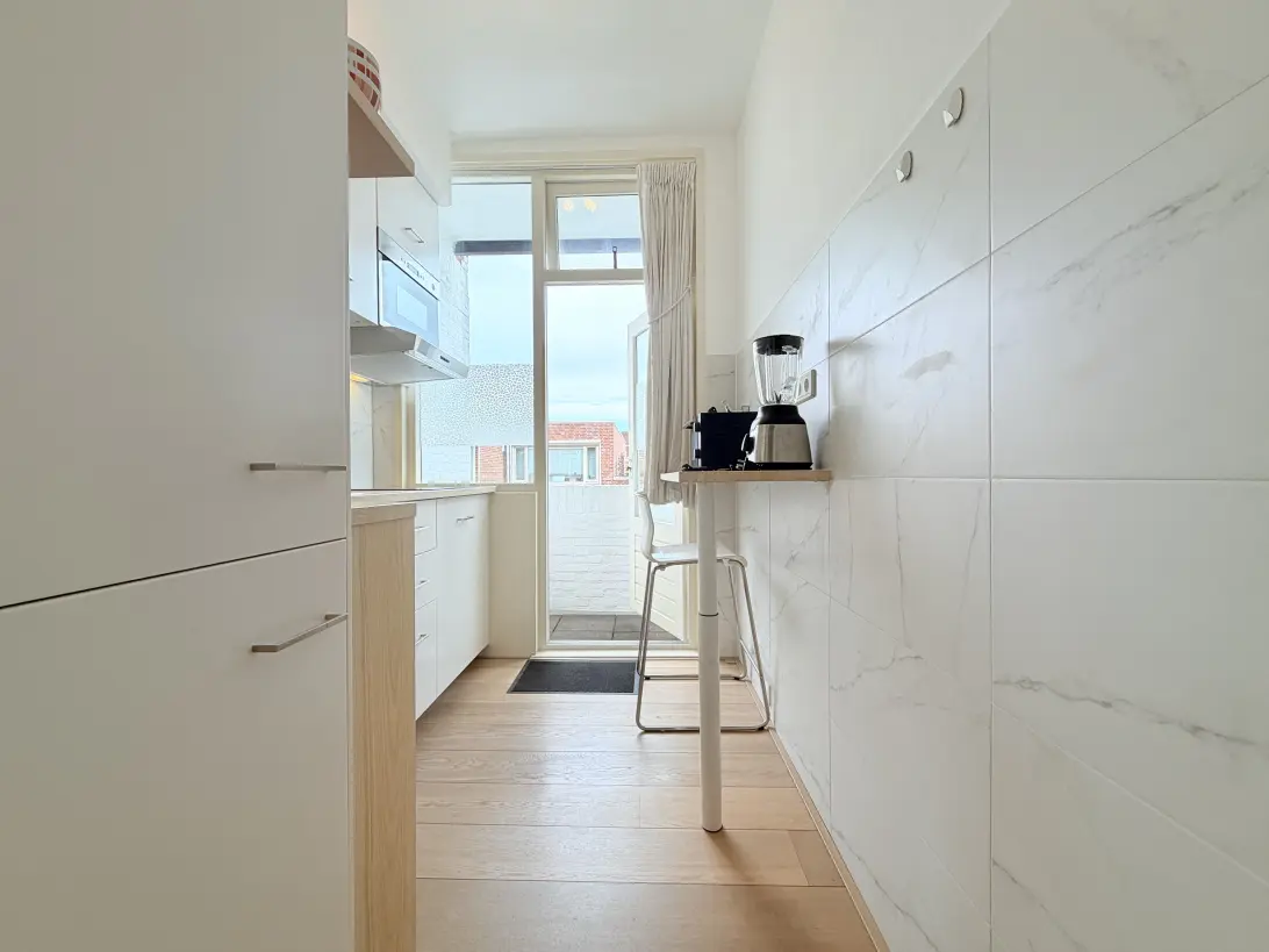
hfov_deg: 102.1
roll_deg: +1.0
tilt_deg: +0.6
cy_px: 476
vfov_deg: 85.7
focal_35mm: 14
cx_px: 634
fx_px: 513
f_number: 2.2
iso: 32
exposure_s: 1/100
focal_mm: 2.22
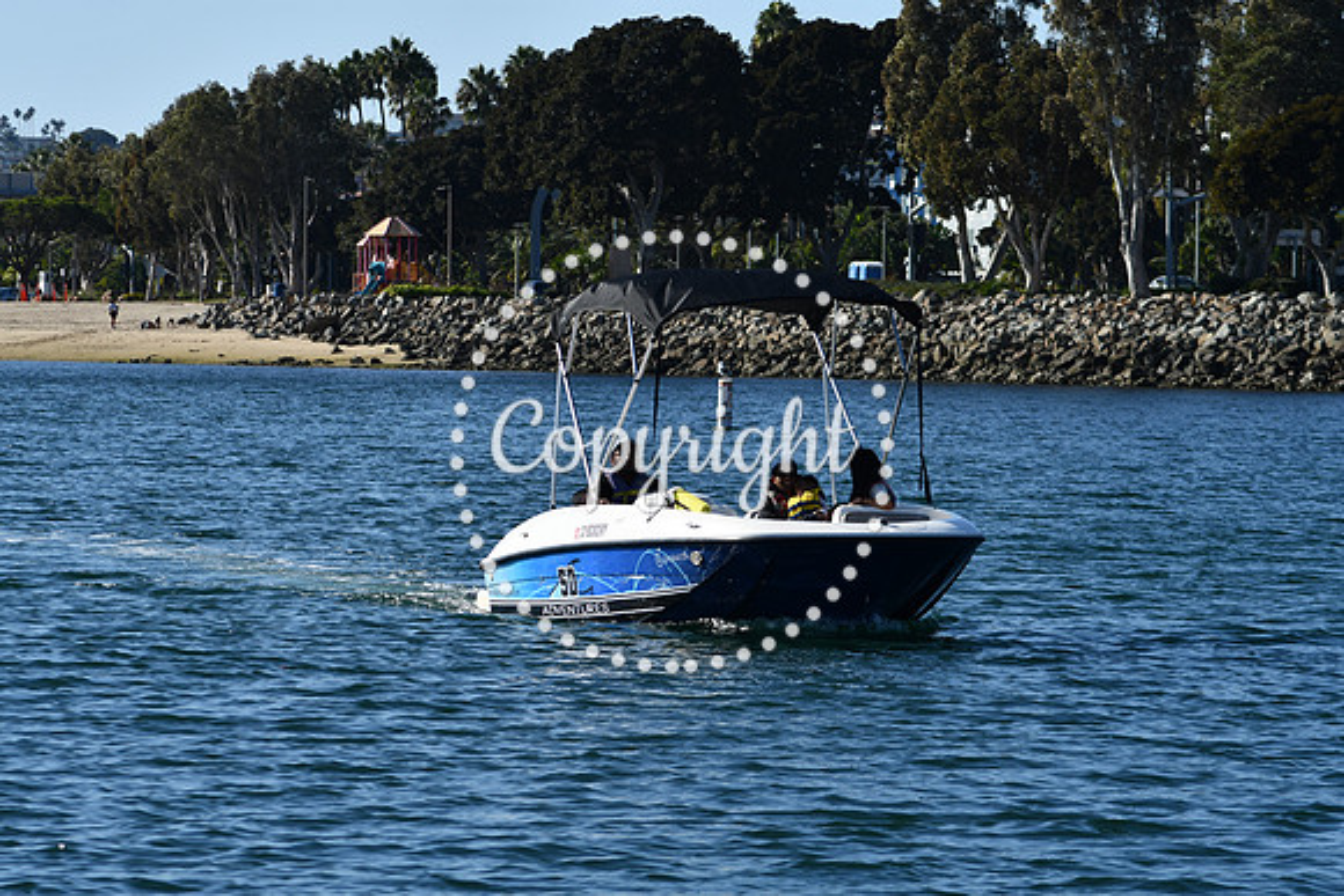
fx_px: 7281
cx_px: 672
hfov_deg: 10.5
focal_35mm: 195
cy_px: 448
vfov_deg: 7.0
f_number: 8
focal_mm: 130
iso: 125
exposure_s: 1/500
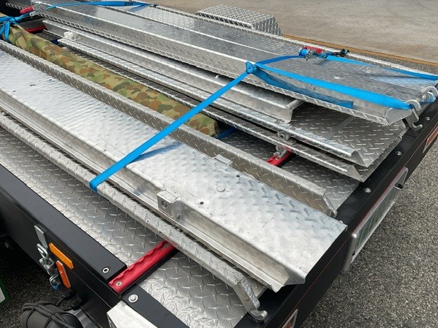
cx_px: 230
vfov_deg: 45.4
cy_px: 156
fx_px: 392
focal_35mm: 31
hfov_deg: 58.3
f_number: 1.8
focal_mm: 3
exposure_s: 1/1786
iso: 16
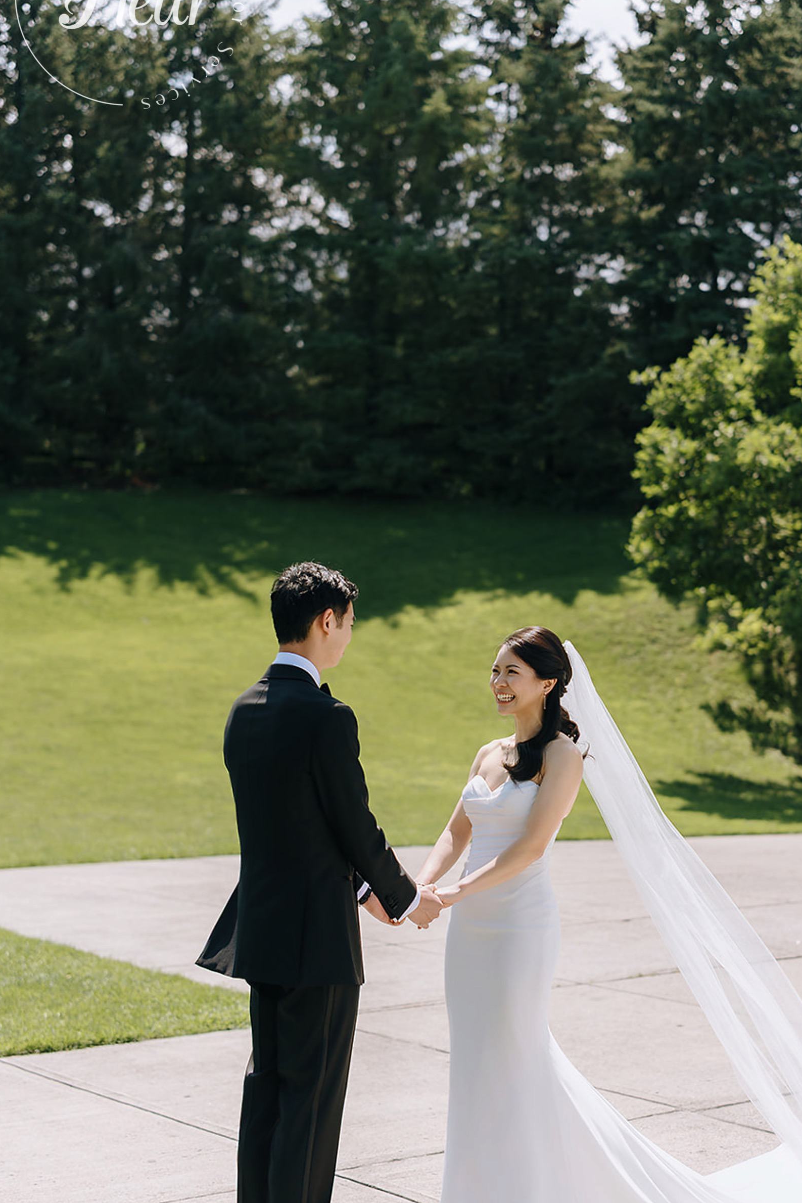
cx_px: 502
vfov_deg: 31.9
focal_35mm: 63
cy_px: 615
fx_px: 2105
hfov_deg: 21.5
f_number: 2
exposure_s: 1/2500
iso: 100
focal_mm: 50
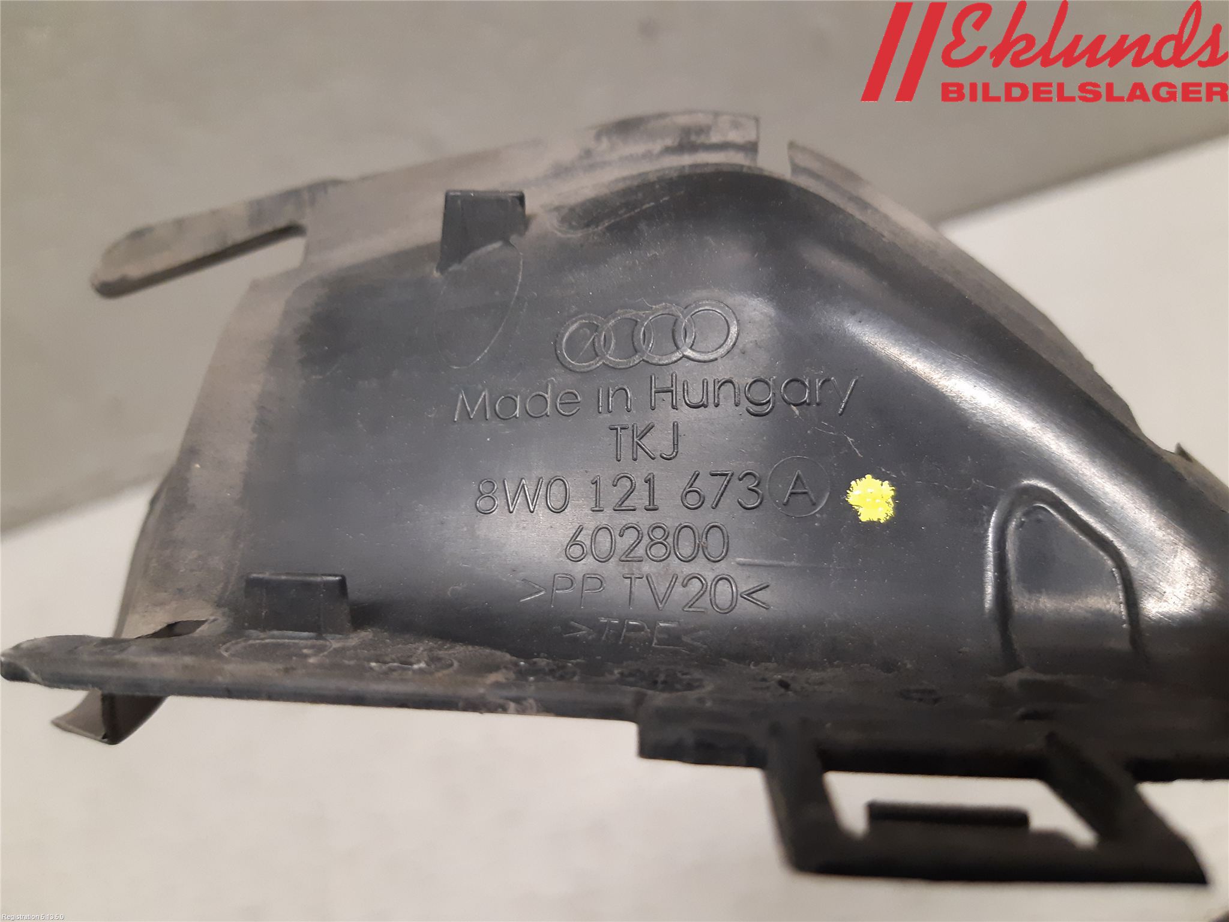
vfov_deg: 53.1
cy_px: 461
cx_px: 614
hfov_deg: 67.3
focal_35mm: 26
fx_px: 923
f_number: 1.7
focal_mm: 3.93
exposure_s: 1/50
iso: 250
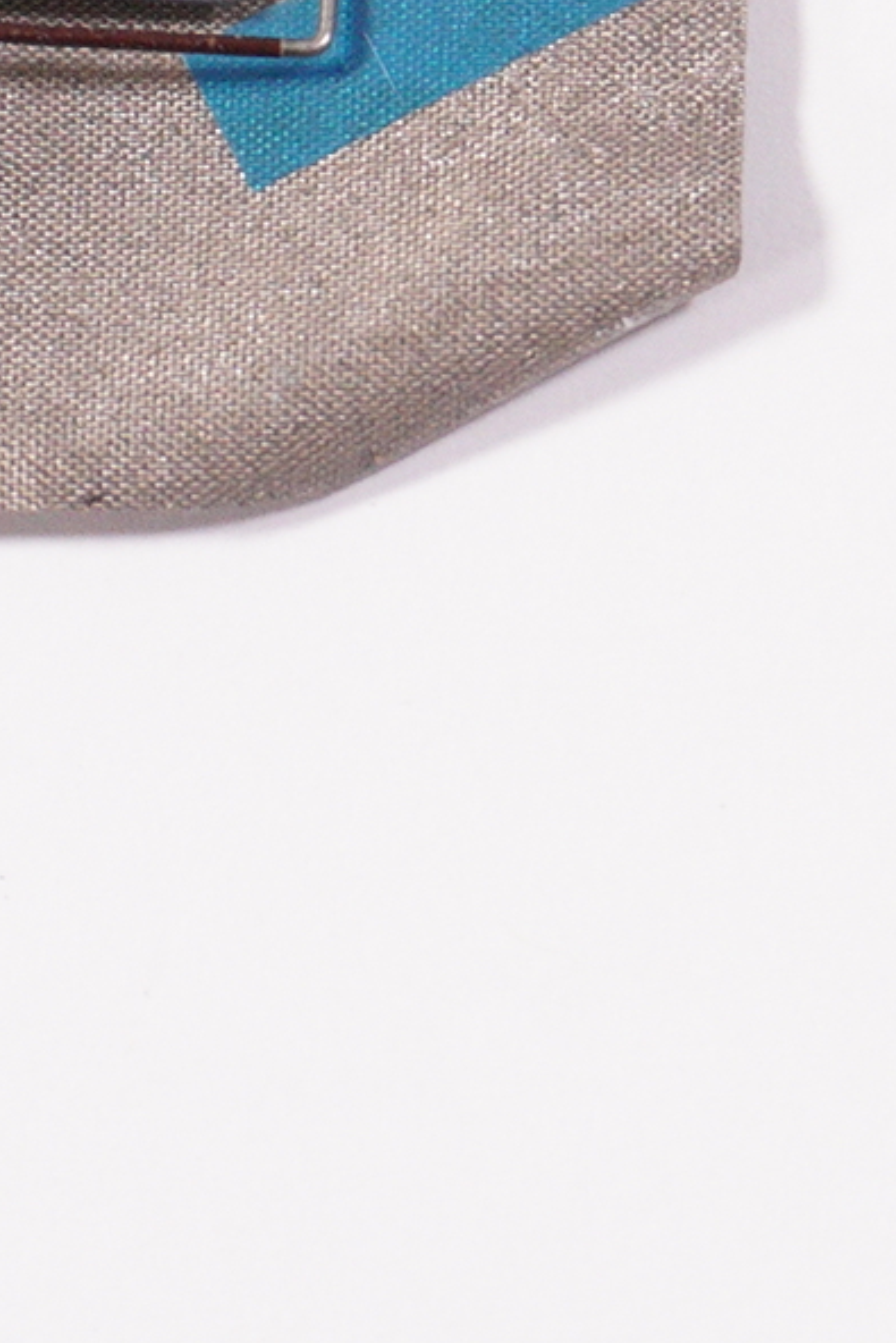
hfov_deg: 5.3
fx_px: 9663
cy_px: -150
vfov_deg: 7.9
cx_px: 1127
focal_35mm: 259
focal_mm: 34
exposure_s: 1/250
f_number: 6.3
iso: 1000
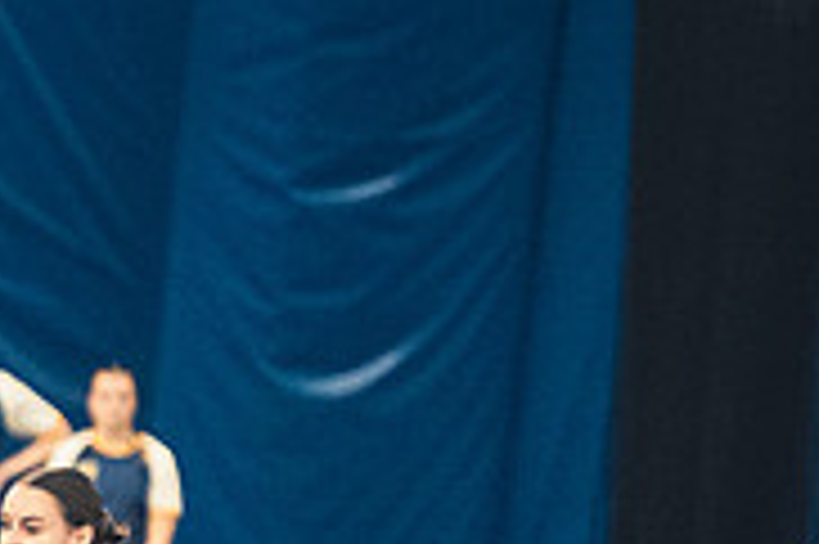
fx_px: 20661
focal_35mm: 909
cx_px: -315
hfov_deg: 2.3
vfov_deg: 1.5
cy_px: 715
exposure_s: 1/500
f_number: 2.8
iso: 12800
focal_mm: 190
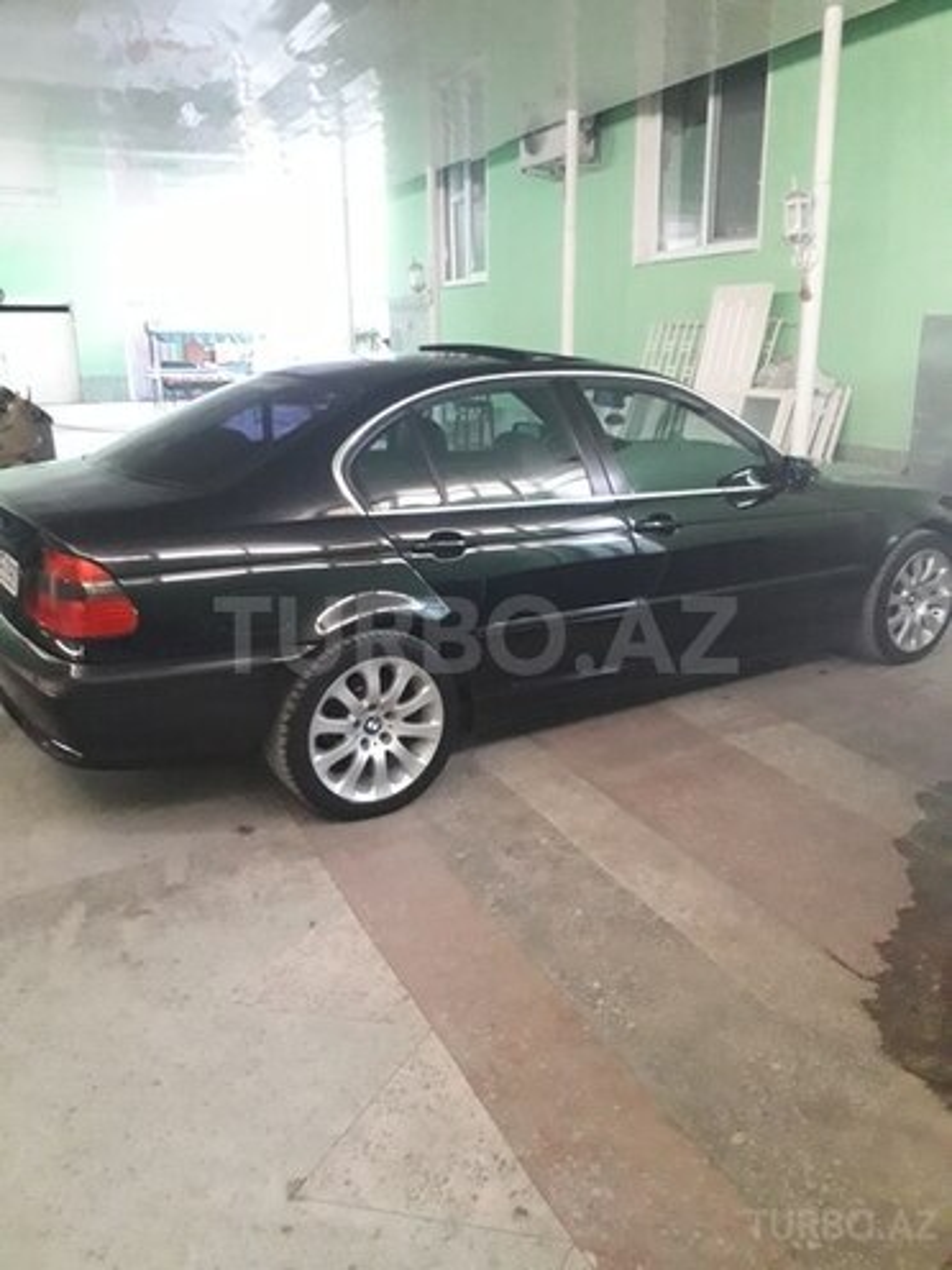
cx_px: 476
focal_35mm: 27
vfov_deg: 65.3
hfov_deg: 51.4
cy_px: 635
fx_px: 990
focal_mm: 3.6
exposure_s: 1/20
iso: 500
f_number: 1.9
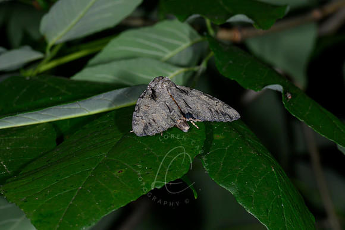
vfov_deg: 5.9
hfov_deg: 8.9
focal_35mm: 232
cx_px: 172
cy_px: 115
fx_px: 2224
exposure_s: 1/250
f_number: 11
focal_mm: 105
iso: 64
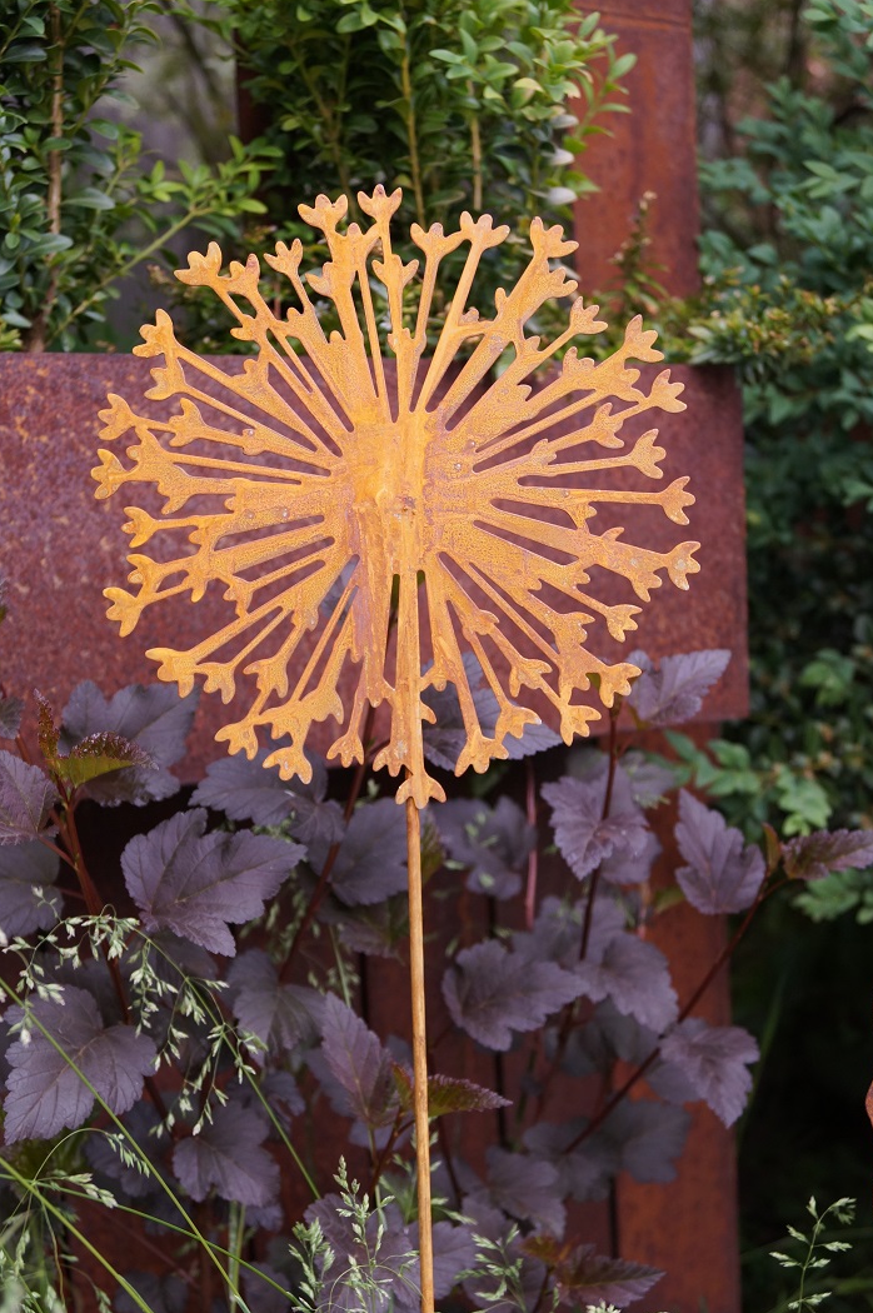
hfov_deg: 28.0
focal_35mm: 48
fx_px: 1749
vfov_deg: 41.1
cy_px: 747
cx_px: 419
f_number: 4.5
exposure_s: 1/125
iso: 400
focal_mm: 28
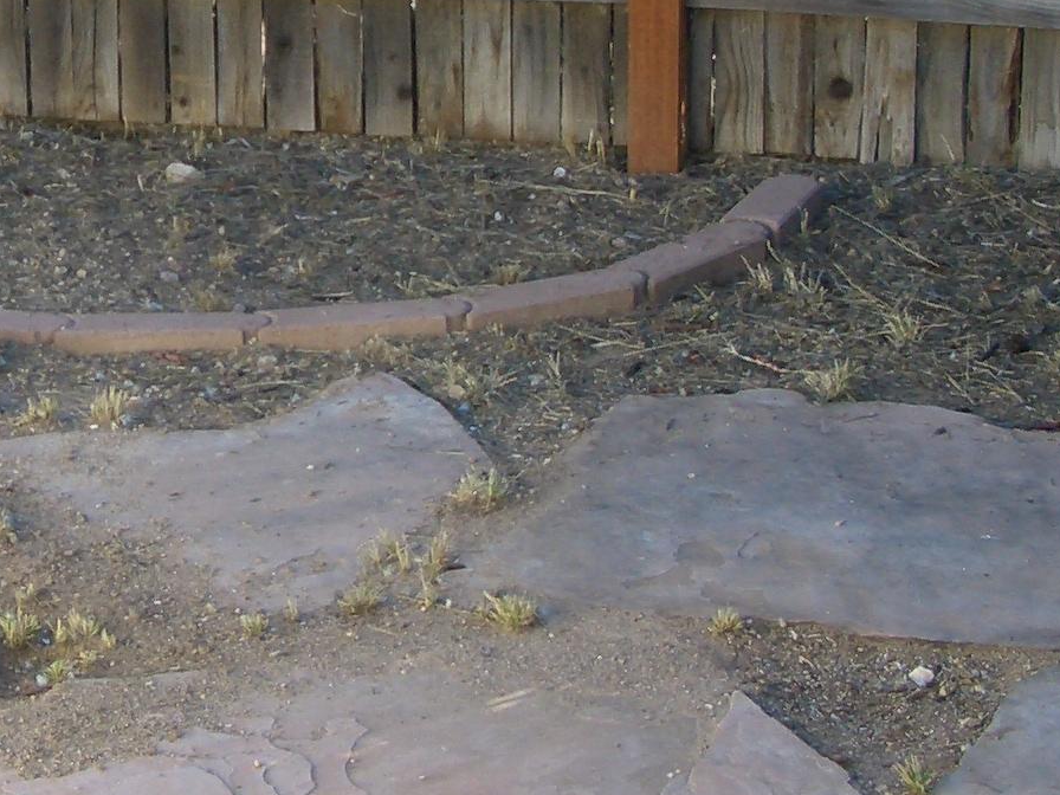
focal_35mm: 100
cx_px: 15
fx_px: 3062
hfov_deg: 19.1
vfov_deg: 14.6
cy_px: 66
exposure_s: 1/160
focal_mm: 5.8
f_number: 2.6
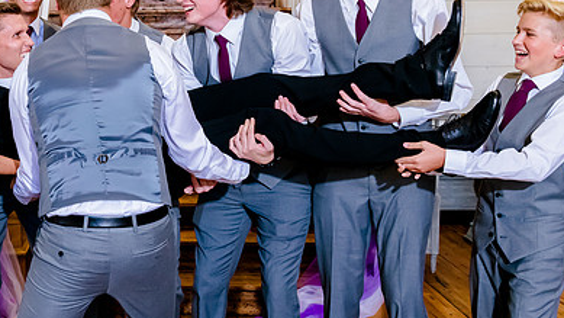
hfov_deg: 32.2
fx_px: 927
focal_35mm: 62
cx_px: 55
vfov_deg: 19.4
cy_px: 99
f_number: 6.3
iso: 2500
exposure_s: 1/200
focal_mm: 32
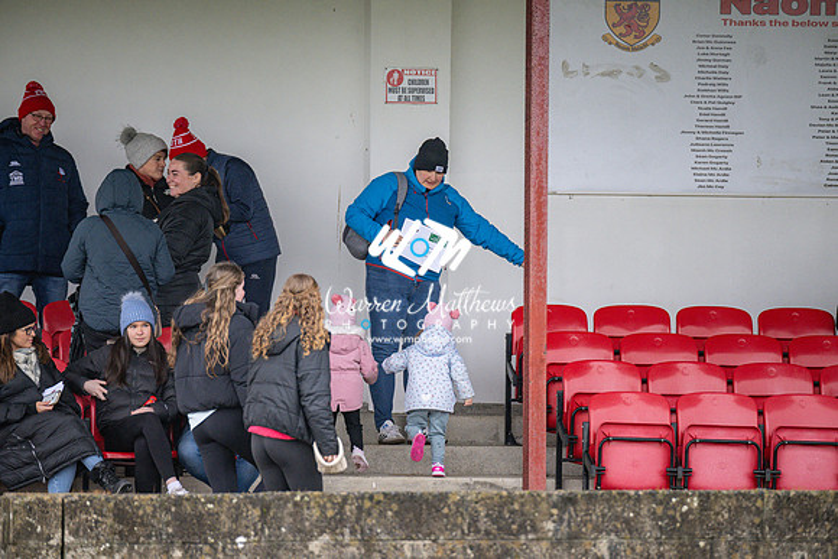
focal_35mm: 300
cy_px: 280
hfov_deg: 6.9
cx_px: 419
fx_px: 6985
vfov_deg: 4.6
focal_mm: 300
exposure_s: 1/1000
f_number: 2.8
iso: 1600
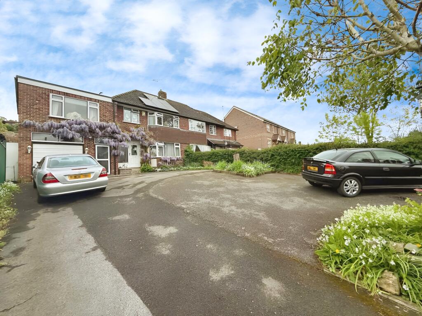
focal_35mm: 14
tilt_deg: +5.1
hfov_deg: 102.1
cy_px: 158
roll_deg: +3.7
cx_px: 211
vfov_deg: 85.7
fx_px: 171
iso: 64
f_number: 2.2
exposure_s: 1/742
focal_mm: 2.22
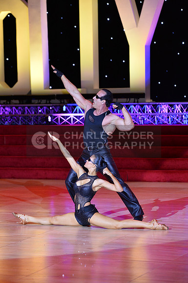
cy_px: 142
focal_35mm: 125
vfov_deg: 16.4
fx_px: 982
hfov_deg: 10.9
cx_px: 94
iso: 2000
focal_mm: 125
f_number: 4
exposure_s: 1/250
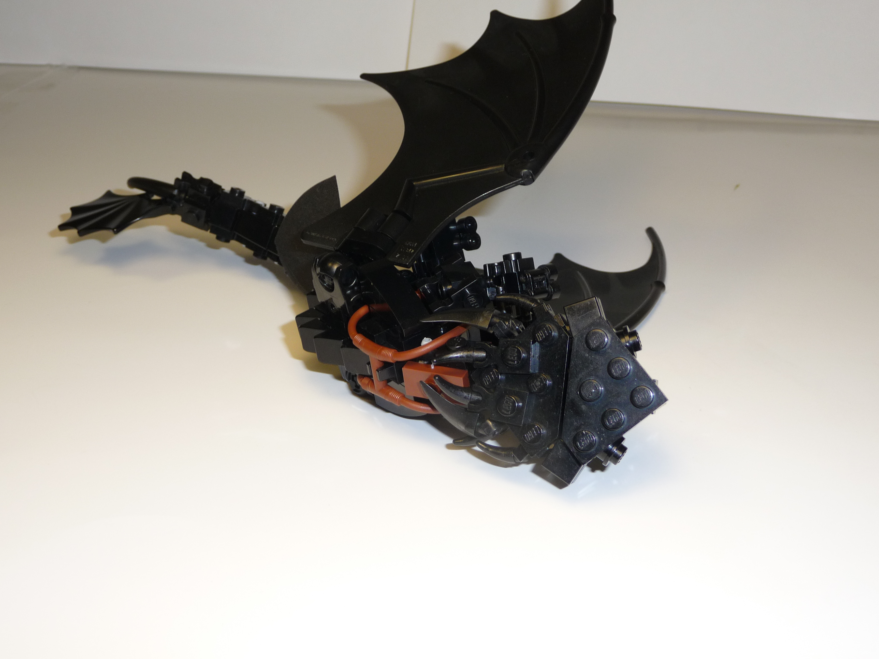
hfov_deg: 43.9
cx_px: 440
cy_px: 330
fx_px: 1092
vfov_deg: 33.6
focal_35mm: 43
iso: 100
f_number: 4
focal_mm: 7.1
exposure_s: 1/80
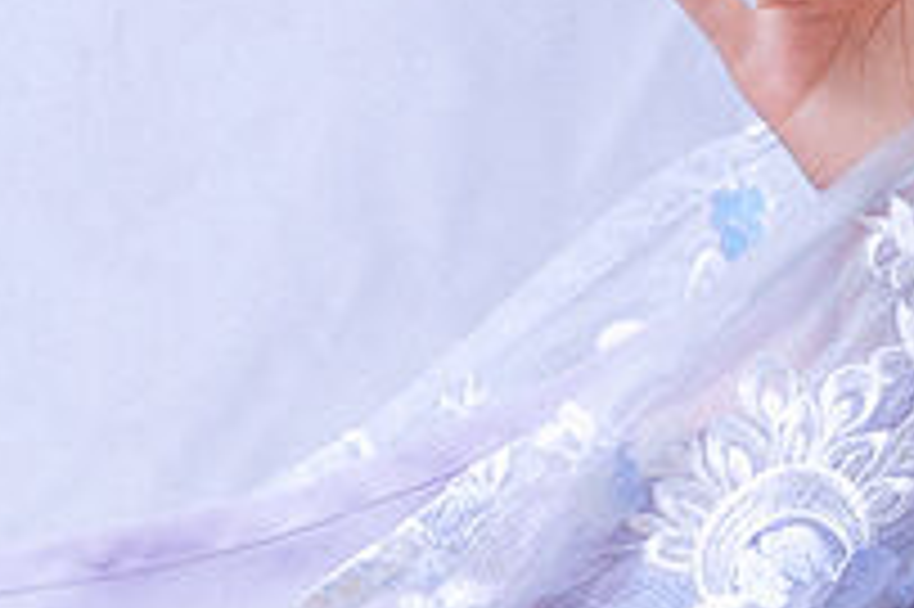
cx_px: 1801
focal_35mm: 443
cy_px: 1540
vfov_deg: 3.1
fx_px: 11238
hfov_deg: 4.6
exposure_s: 1/160
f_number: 2
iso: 100
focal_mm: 50
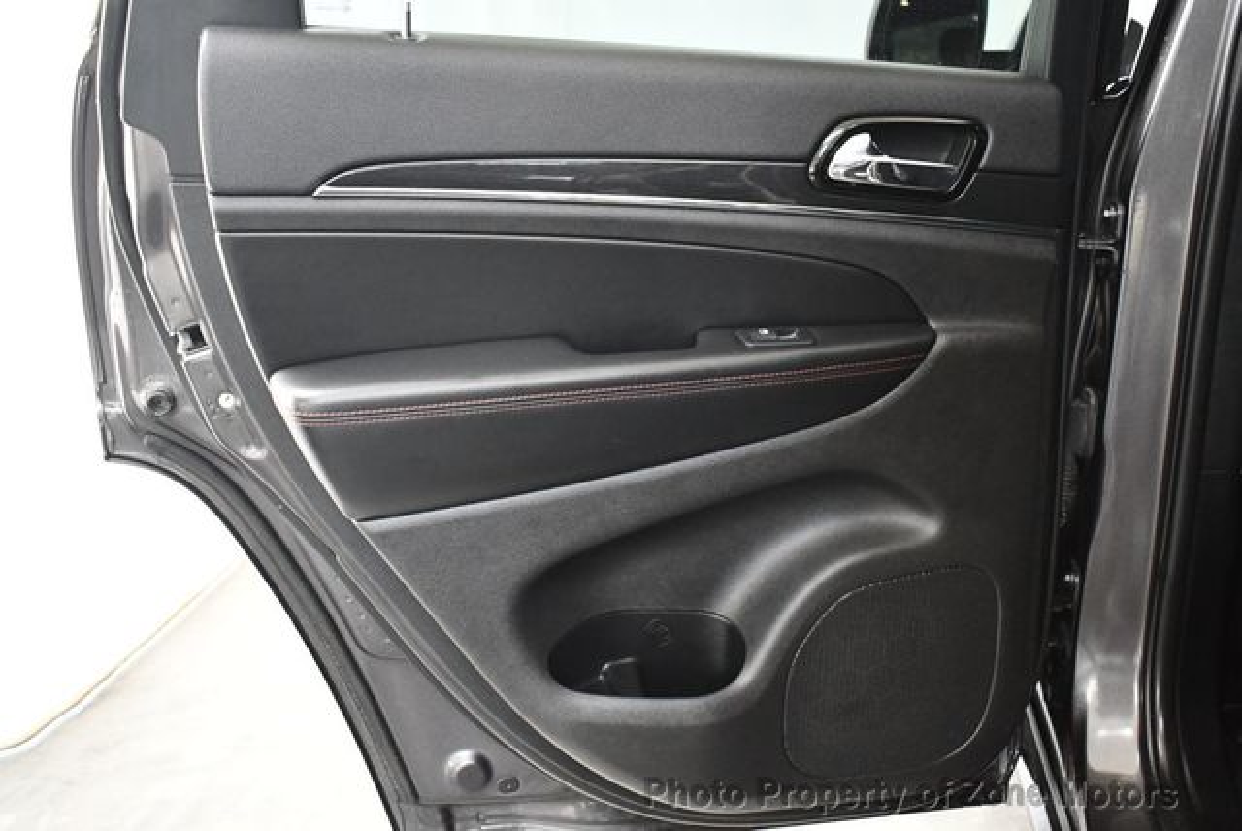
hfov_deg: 53.1
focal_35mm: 36
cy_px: 416
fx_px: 1243
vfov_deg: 36.9
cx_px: 621
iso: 3600
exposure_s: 1/60
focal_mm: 18
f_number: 3.5
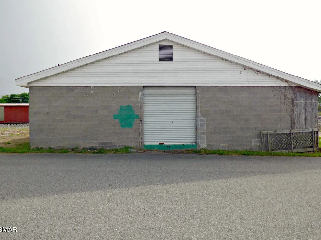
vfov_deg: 63.4
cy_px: 115
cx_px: 159
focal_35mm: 21
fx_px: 195
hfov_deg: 79.0
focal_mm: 3.58
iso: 100
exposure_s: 1/1300
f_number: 2.8
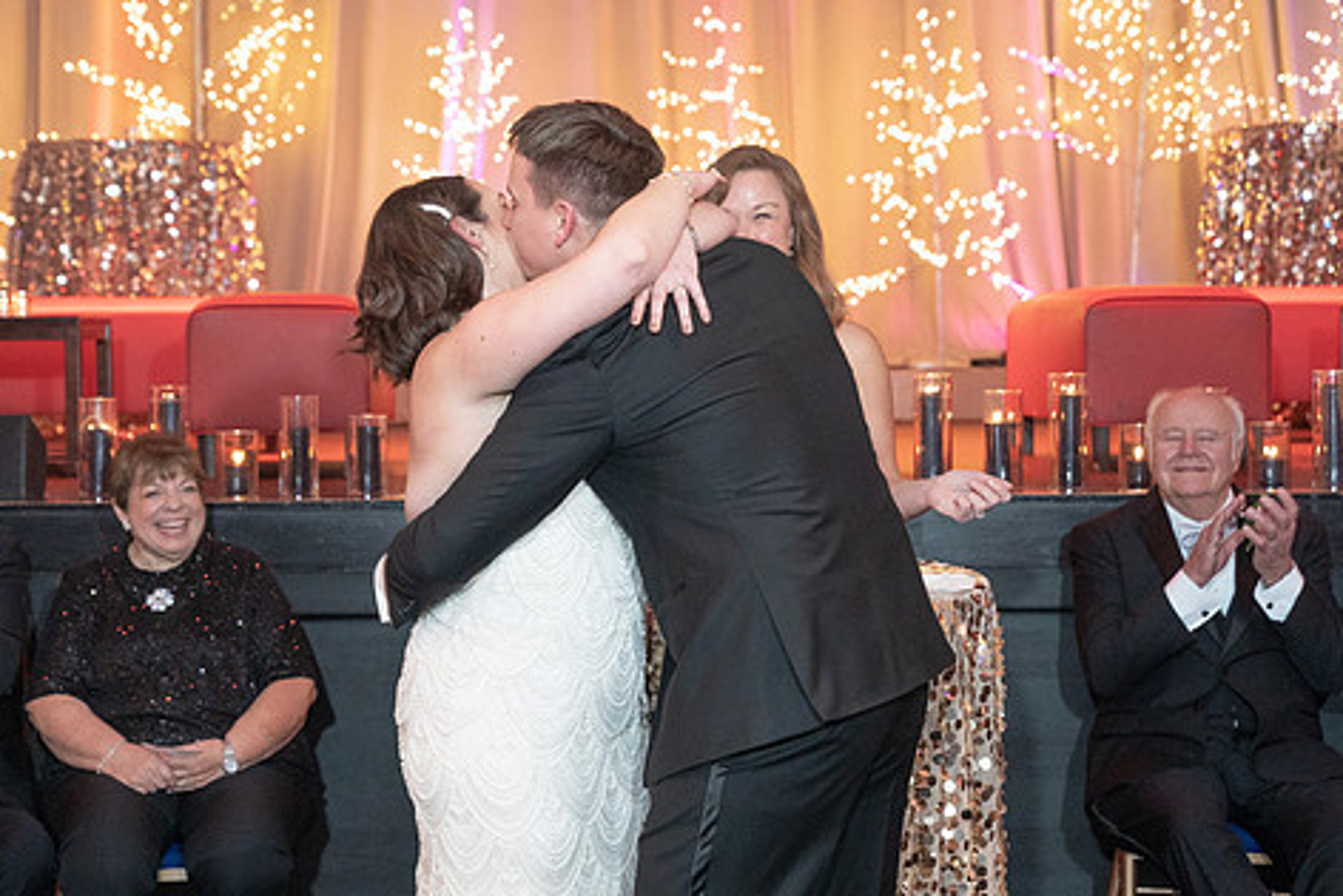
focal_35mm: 86
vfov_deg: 15.9
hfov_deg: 23.6
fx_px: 3209
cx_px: 578
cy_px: 465
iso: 4000
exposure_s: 1/125
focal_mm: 70
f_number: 4
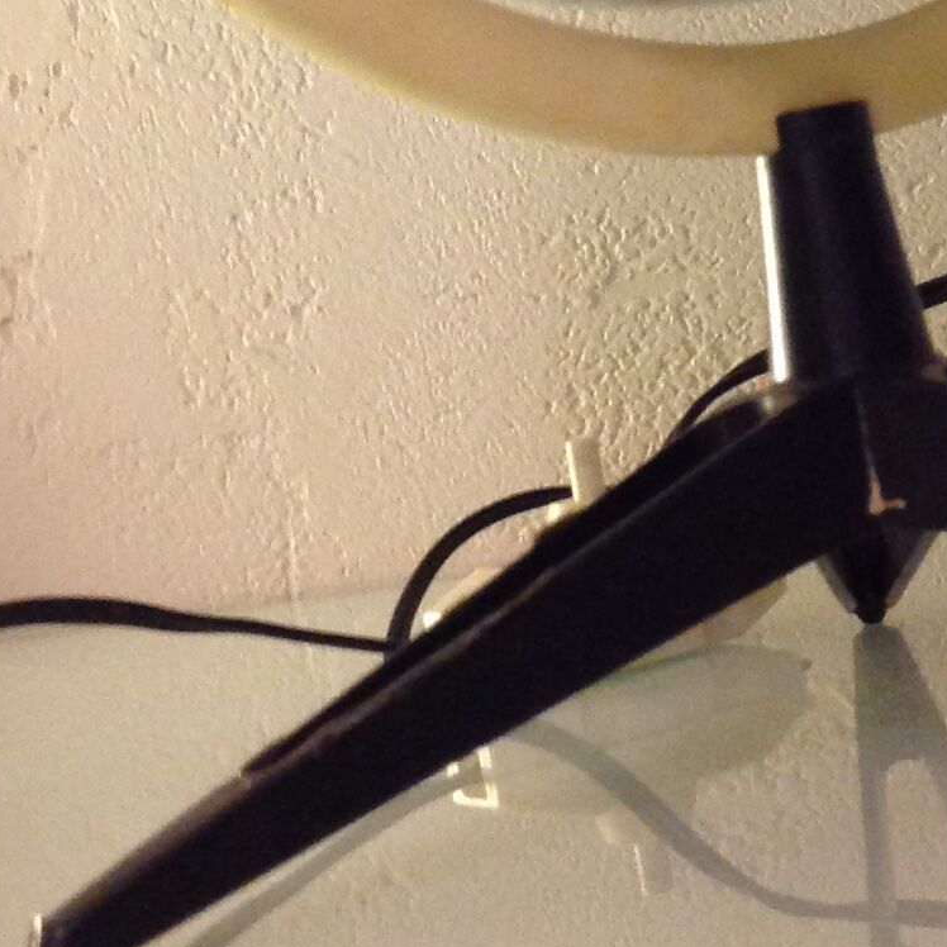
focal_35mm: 107
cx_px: 625
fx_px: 3312
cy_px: -182
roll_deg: +11.5
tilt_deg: +8.2
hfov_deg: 16.2
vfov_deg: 15.7
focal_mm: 4.28
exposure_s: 1/17
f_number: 2.4
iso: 250
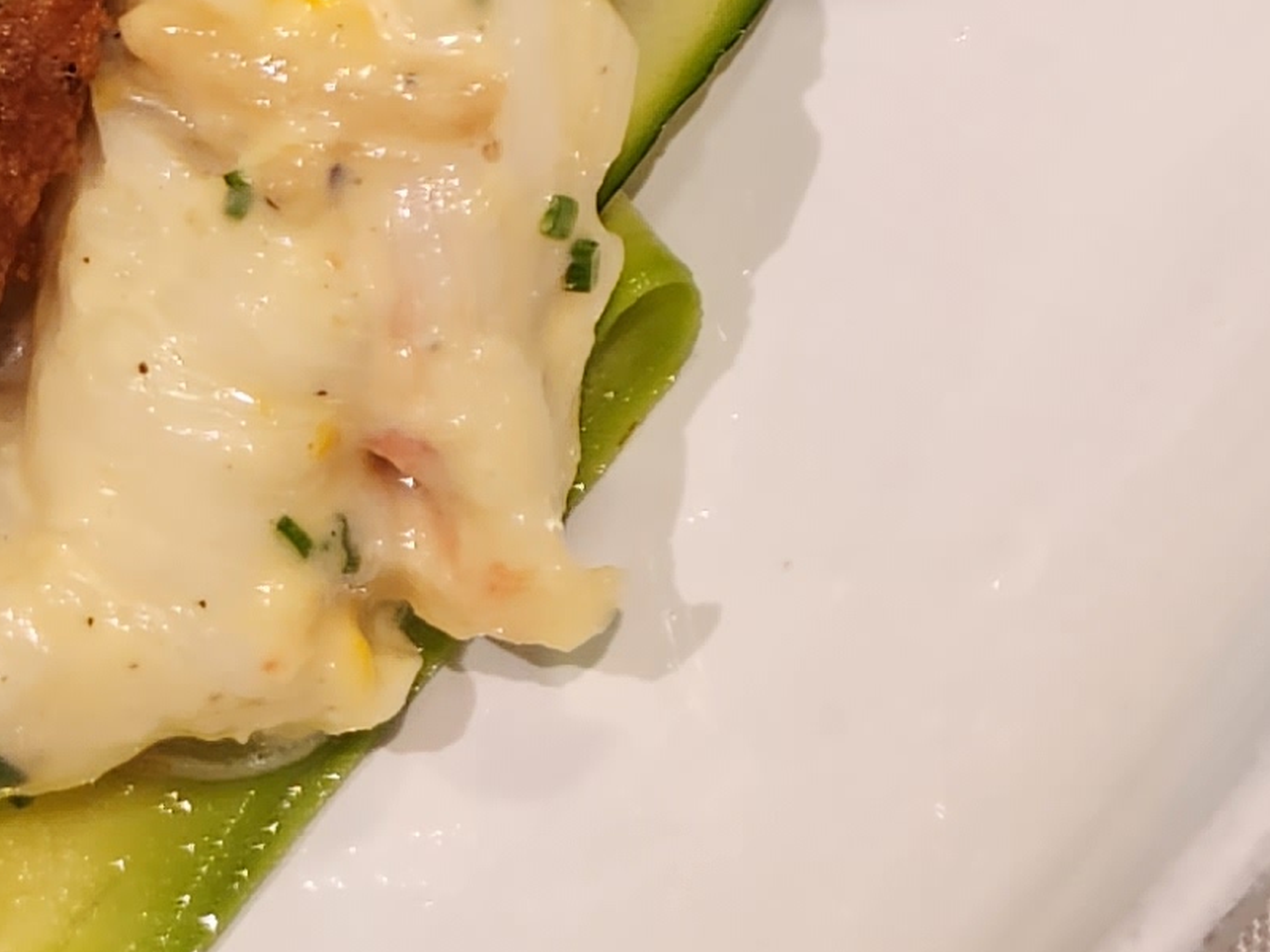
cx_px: 1518
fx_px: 4219
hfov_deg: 16.4
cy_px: -1404
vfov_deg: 10.8
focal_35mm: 115
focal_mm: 5.4
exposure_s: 1/100
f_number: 1.8
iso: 100
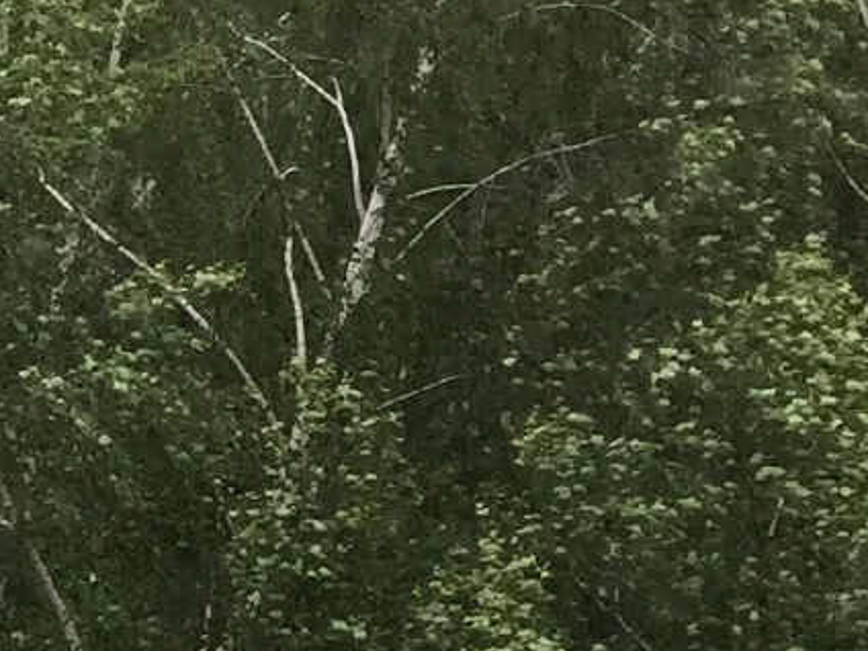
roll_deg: +1.2
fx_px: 4112
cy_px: 1069
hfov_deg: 10.5
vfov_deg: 8.8
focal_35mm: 164
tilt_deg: -33.3
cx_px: -1179
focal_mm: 4.15
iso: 32
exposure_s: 1/434
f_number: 2.2
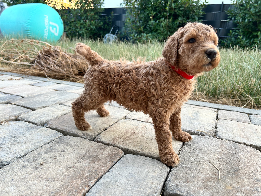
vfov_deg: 53.1
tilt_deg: -12.7
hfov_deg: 67.3
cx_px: 130
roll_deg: +0.8
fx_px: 196
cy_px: 98
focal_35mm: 26
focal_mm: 5.7
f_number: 1.5
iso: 50
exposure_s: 1/121
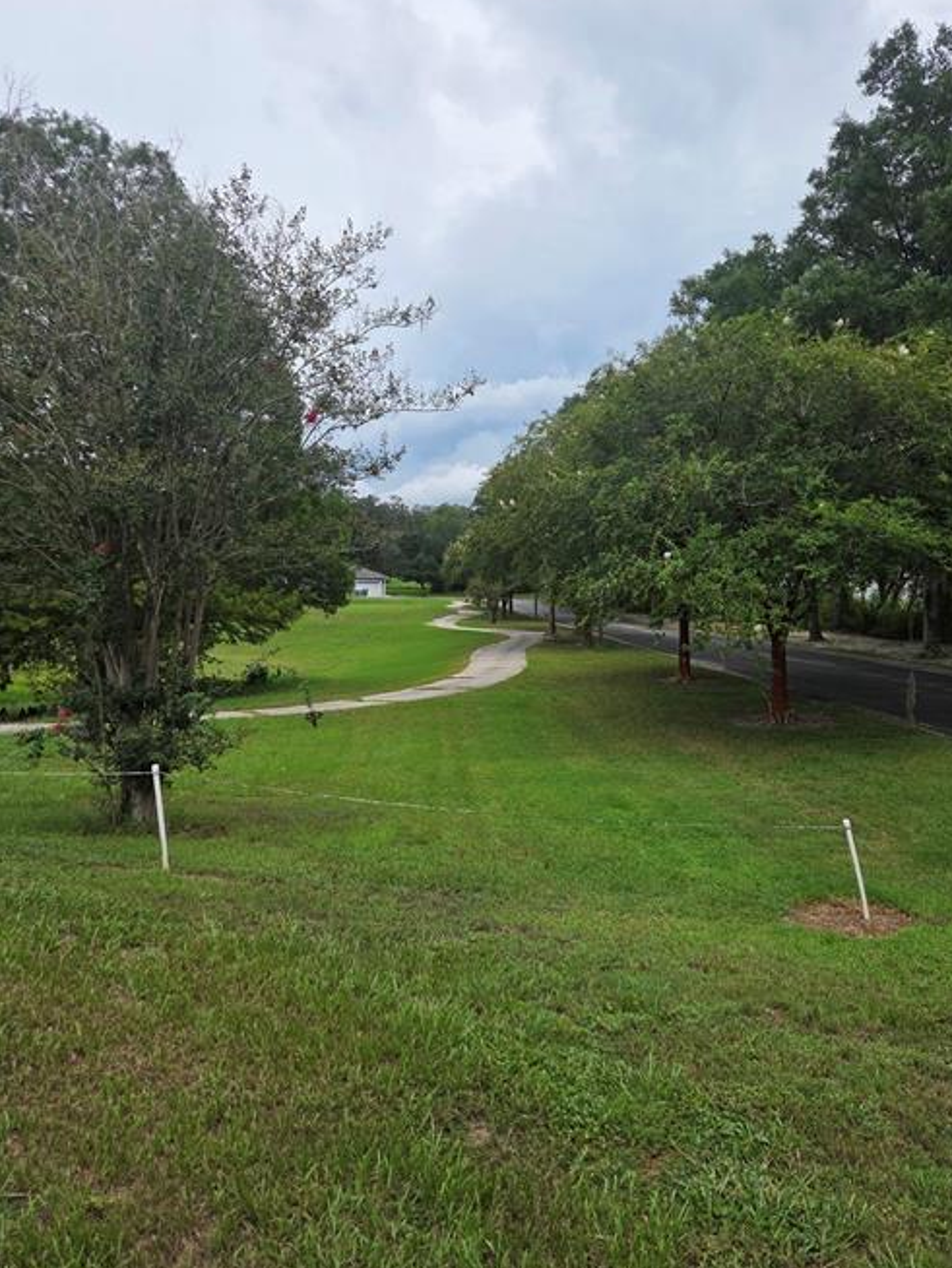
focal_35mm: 27
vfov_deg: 65.1
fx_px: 989
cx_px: 525
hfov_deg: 51.3
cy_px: 568
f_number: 1.8
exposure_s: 1/6217
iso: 80
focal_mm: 5.4
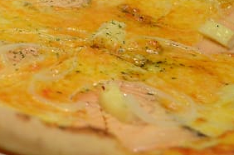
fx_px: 1062
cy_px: 35
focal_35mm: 164
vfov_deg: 8.3
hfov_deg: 12.6
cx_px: 79
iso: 2000
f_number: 4.8
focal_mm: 55
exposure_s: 1/80
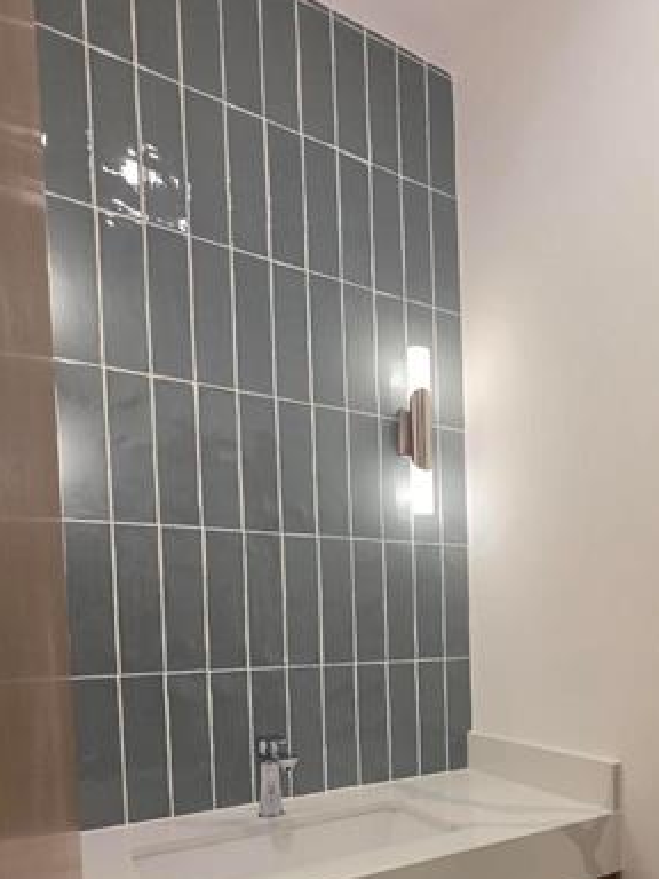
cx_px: 652
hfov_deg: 45.3
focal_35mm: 26
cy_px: 652
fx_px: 660
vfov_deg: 63.6
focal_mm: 2.2
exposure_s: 1/120
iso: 125
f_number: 1.9
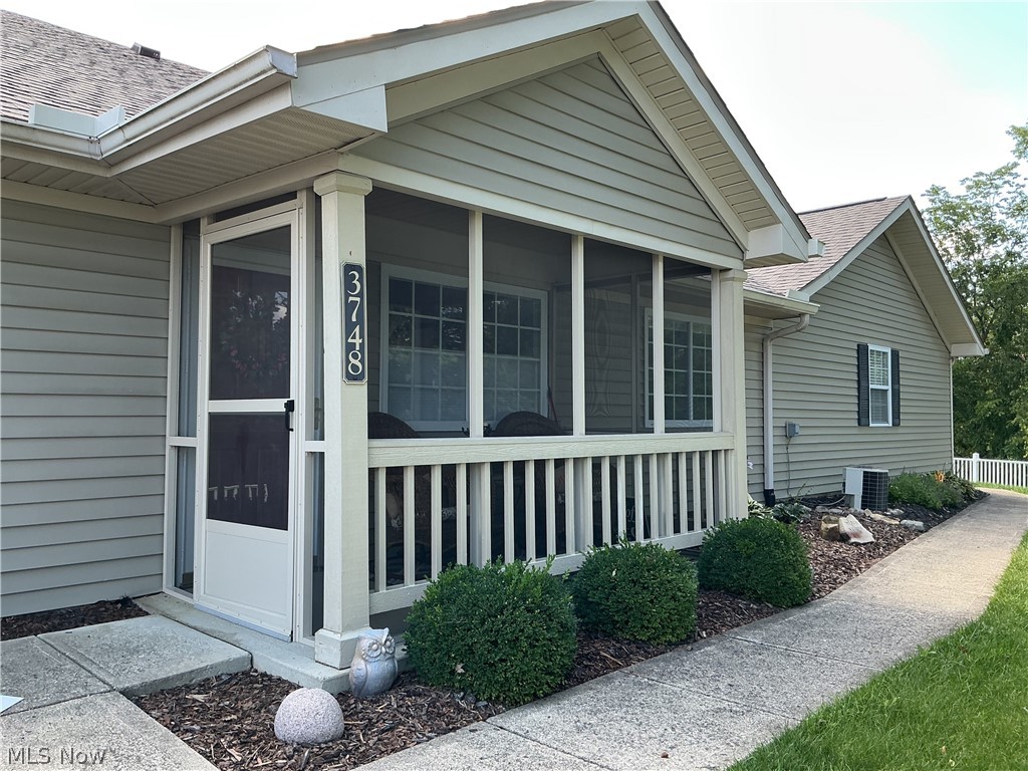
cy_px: 386
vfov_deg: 48.2
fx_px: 861
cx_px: 514
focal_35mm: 29
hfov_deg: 61.7
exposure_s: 1/142
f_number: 1.8
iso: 20
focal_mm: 3
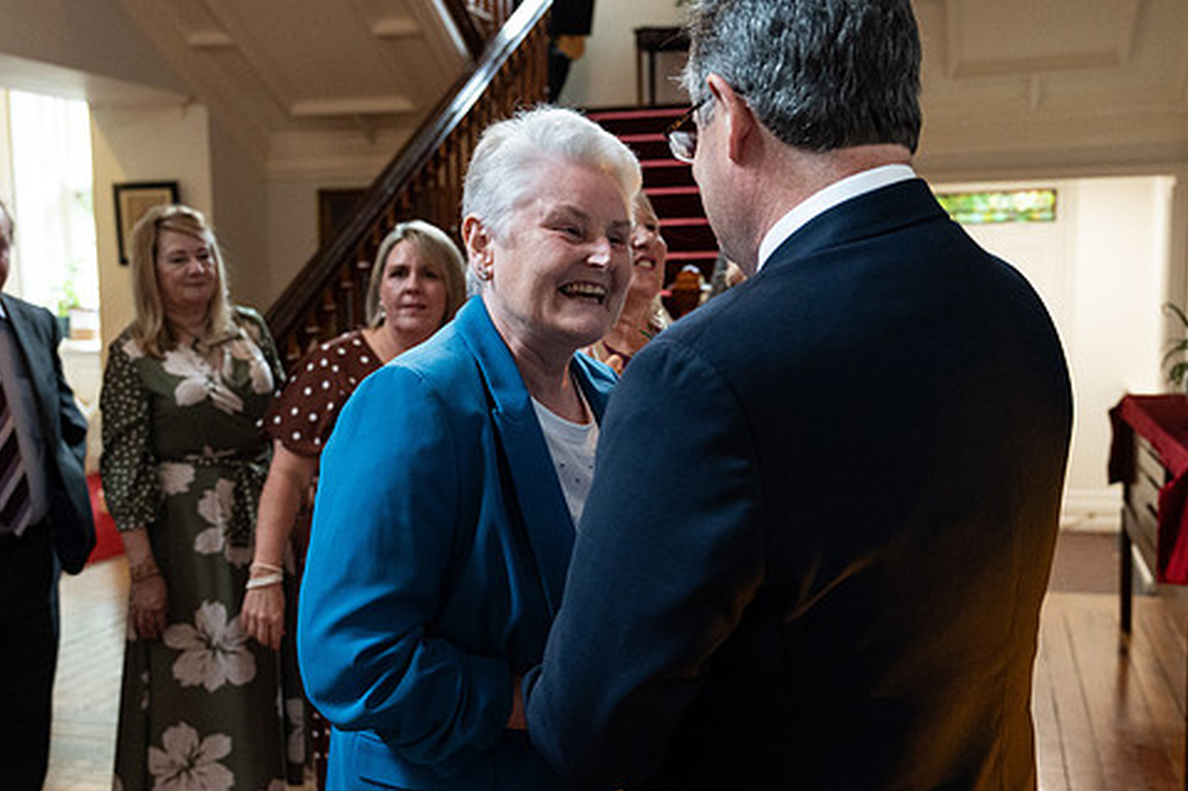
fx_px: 1319
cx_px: 578
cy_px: 440
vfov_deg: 33.3
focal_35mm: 40
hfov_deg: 48.5
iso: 5000
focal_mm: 33
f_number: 3.5
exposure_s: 1/200
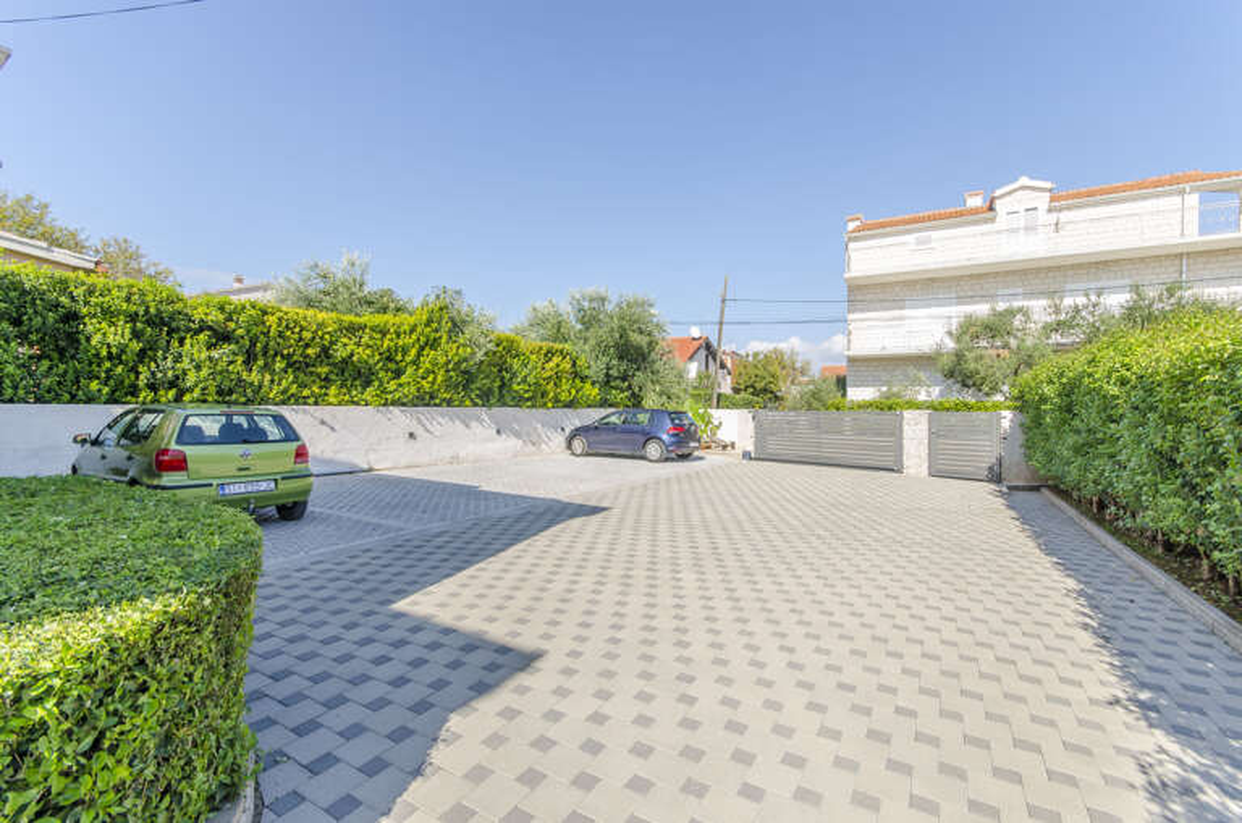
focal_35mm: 15
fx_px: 517
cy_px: 412
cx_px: 621
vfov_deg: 77.1
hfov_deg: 100.5
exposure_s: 1/125
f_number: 8
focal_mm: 10
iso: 100
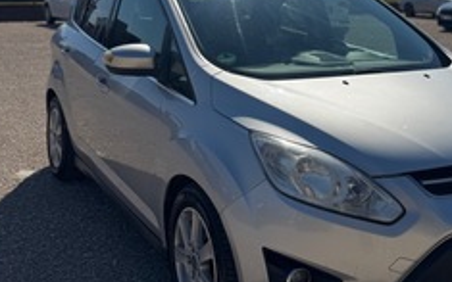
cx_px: 317
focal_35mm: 39
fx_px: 481
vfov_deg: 31.8
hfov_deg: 49.1
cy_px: 50
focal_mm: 6.76
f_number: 1.78
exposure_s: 1/12346
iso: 64
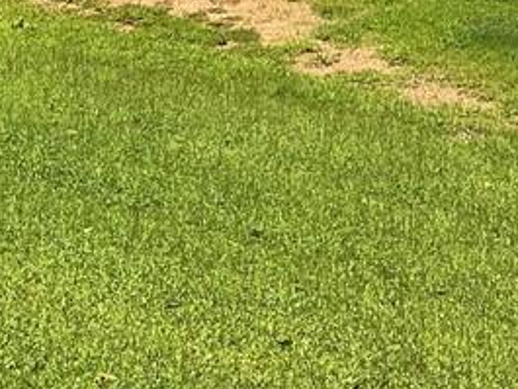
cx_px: 268
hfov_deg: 17.6
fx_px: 1677
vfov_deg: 12.7
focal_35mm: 112
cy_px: -139
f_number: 1.8
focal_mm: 3
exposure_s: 1/1534
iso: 25
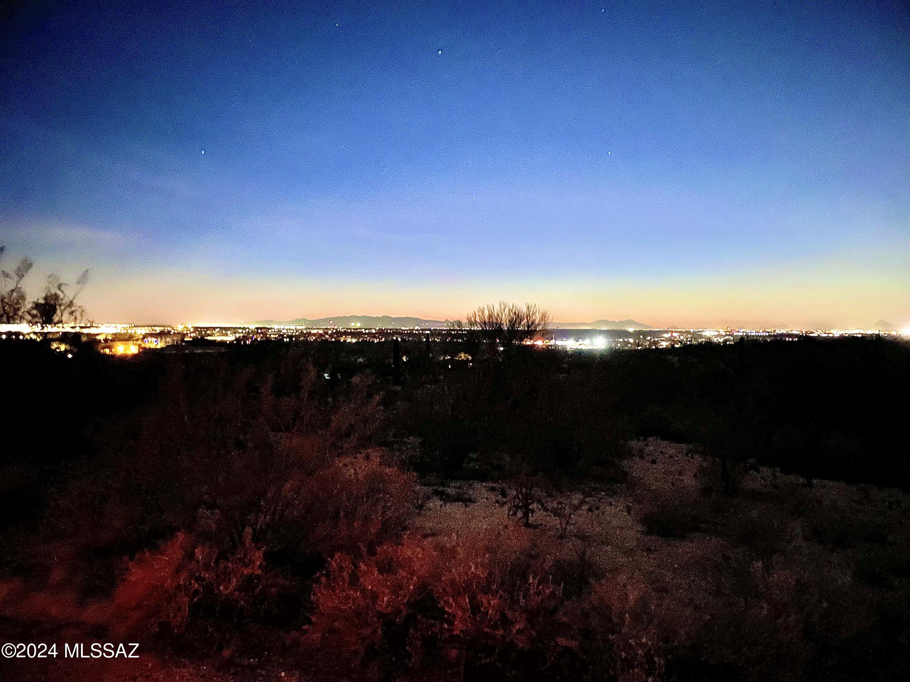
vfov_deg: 53.1
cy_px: 341
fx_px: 683
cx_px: 455
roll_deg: +0.1
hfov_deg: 67.3
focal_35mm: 26
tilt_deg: -1.0
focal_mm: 4.2
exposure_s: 1/2
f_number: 1.6
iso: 1600
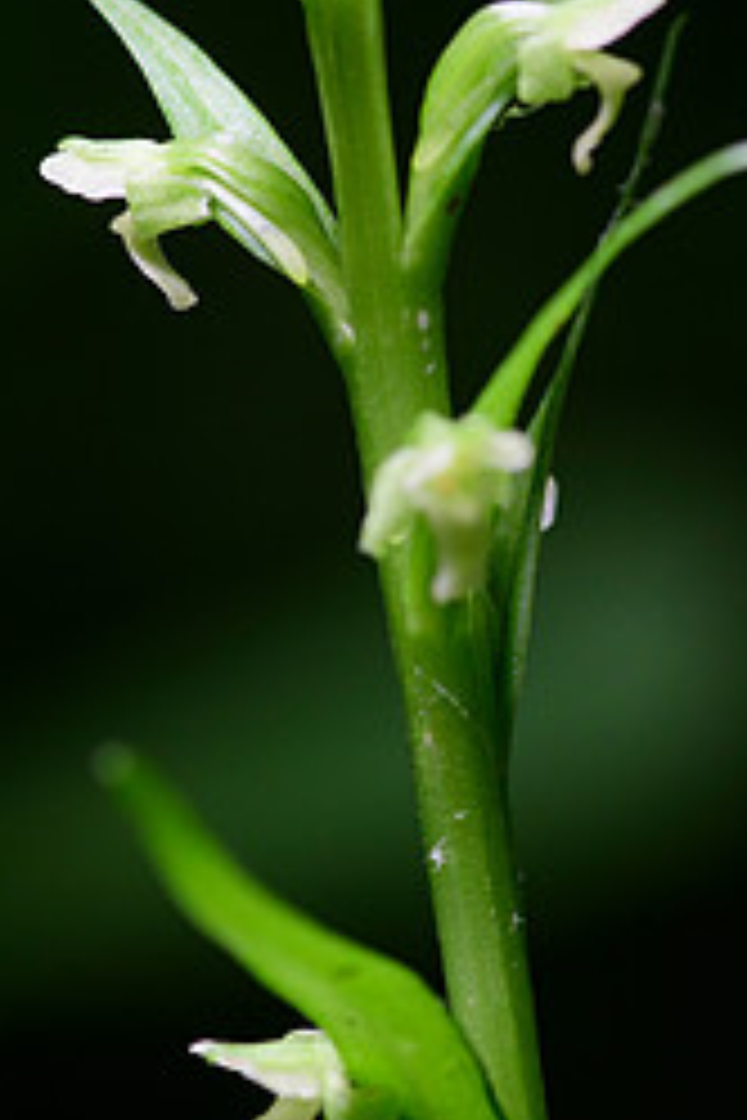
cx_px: 508
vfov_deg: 7.6
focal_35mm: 271
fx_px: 8434
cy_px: 328
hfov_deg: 5.1
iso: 400
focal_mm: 100
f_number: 9
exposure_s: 1/100
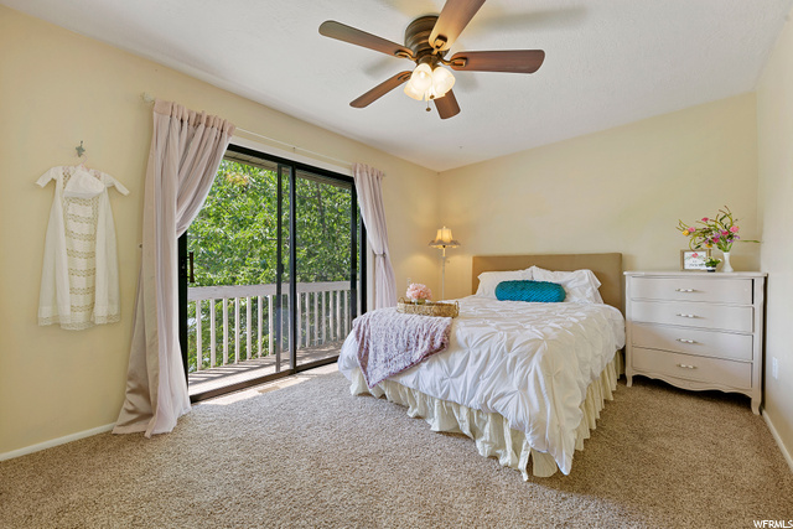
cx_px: 396
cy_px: 264
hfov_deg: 104.2
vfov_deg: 81.2
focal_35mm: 14
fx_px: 308
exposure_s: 1
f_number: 8
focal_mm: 14
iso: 64
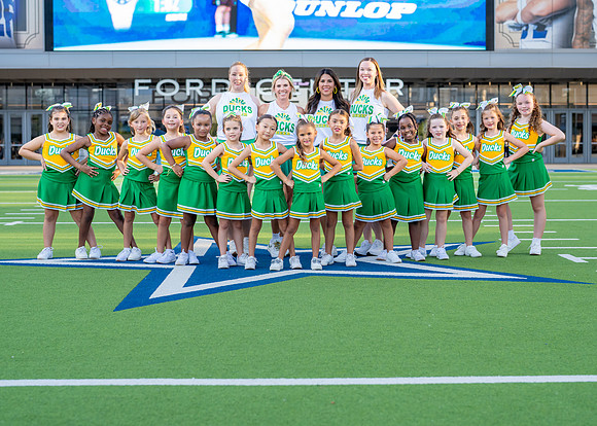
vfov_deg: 21.6
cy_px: 193
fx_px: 1115
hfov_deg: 30.0
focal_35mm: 66
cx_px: 308
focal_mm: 50
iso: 320
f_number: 2.8
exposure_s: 1/800
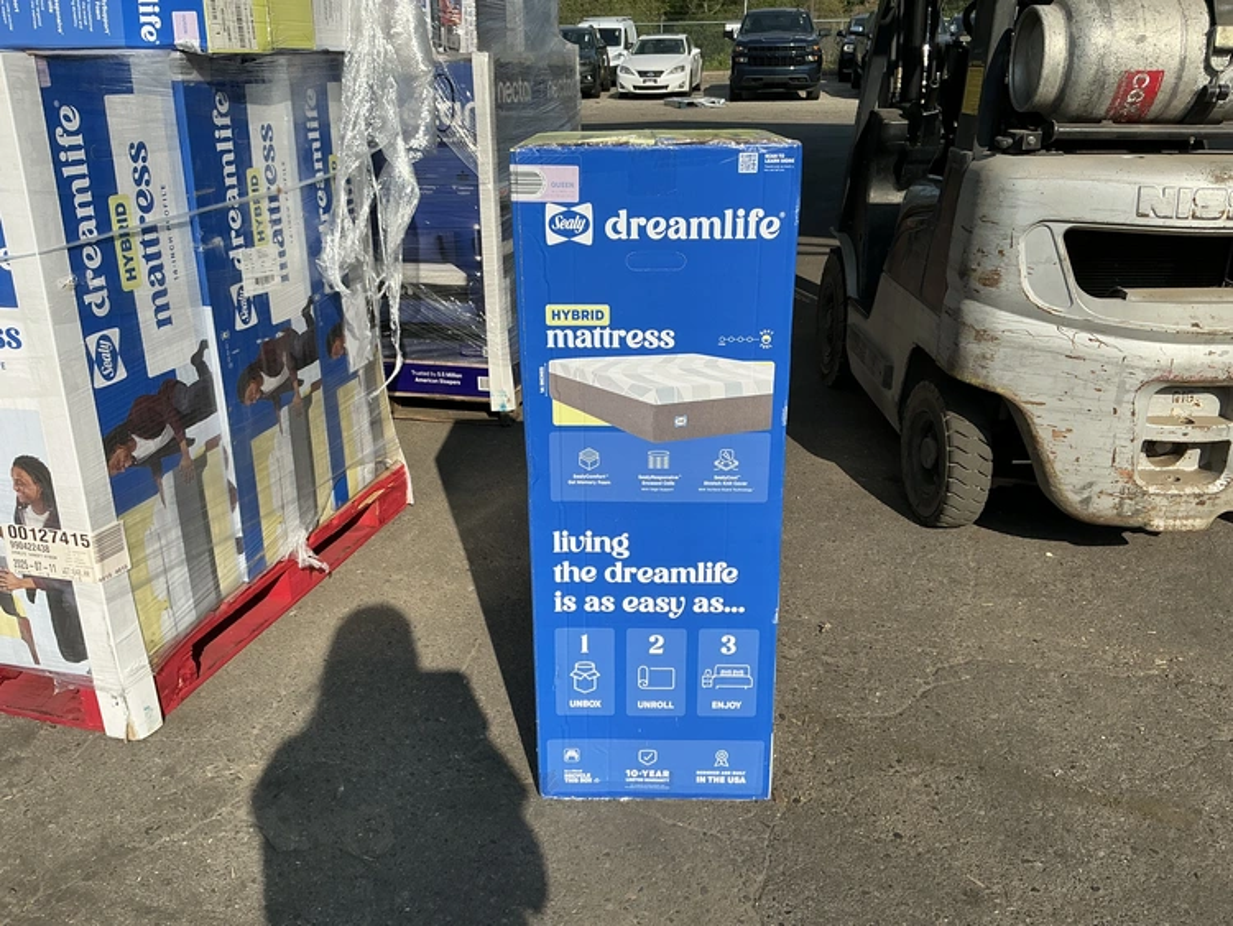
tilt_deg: -20.6
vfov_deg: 49.8
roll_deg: +0.9
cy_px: 463
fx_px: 998
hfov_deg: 63.4
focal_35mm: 28
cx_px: 616
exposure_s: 1/1912
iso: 25
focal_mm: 3
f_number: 1.8
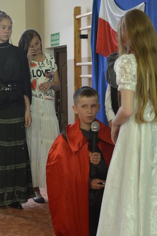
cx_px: 51
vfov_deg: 25.7
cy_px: 106
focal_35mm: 79
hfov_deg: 17.2
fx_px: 517
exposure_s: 1/100
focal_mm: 28
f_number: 5
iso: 400
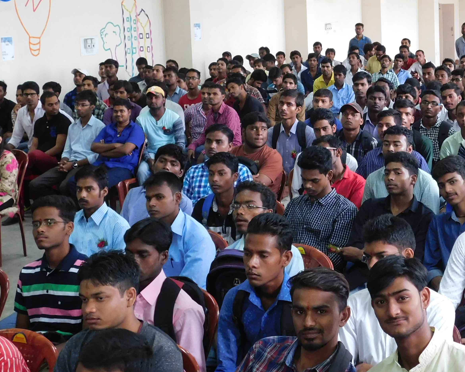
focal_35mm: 69
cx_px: 346
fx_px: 949
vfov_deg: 22.1
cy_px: 117
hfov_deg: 27.2
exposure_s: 1/30
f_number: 3.5
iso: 320
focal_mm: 6.3
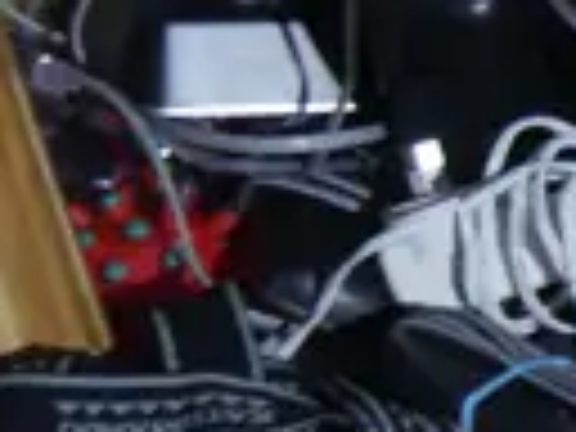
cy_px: 322
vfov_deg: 6.6
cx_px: 2048
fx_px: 3727
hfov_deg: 7.2
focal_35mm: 224
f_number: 3.5
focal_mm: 14
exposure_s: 1/60
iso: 1000
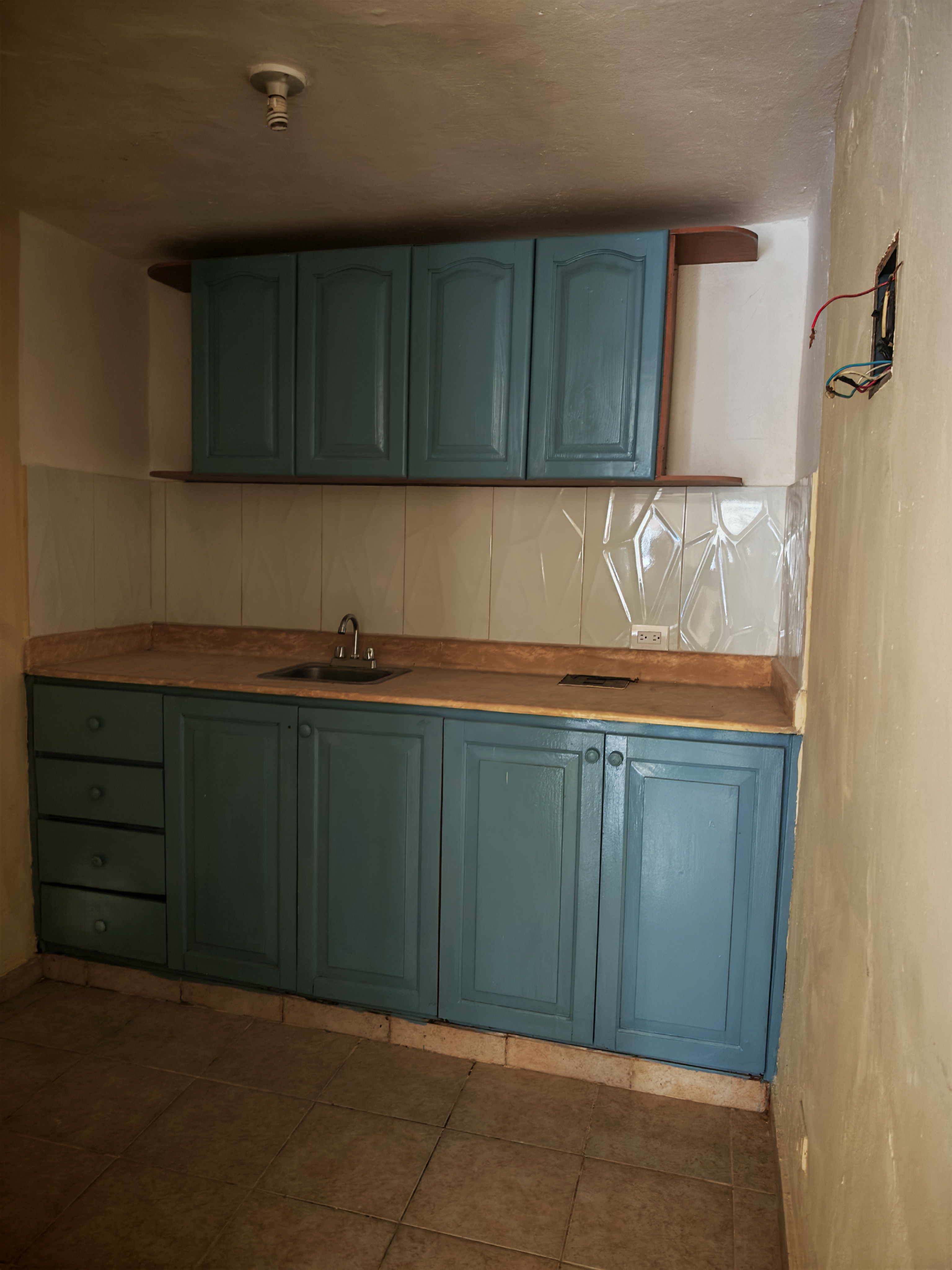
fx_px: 880
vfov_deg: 71.6
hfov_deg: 56.8
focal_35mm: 24
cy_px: 635
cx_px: 476
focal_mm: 6.83
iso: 400
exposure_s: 1/24
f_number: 2
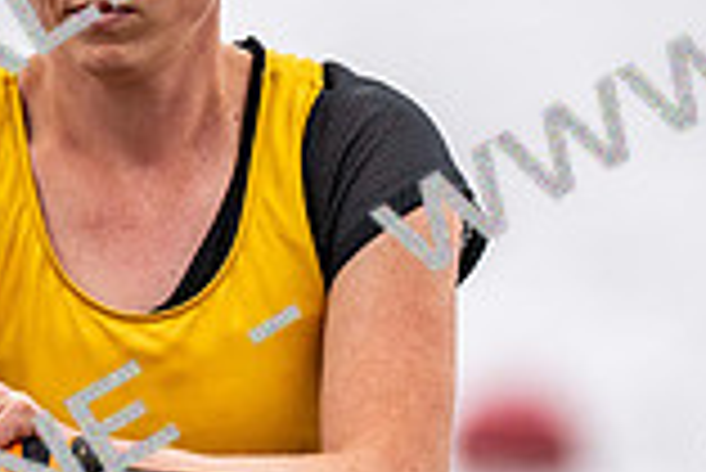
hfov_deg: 0.9
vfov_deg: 0.6
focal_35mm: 2217
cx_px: 45
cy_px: 348
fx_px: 43517
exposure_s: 1/2500
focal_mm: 600
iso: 560
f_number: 4
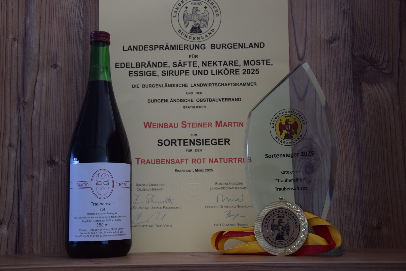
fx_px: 541
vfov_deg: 28.1
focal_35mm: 48
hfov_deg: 41.1
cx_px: 203
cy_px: 136
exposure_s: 1/90
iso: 400
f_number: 4.8
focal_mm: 32
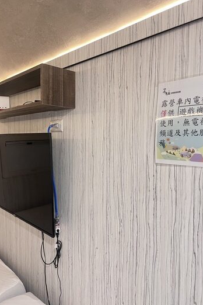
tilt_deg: -5.0
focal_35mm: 28
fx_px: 237
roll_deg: -1.9
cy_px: 156
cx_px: 97
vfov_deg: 65.5
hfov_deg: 46.4
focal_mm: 5.7
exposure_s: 1/60
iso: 320
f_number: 1.5
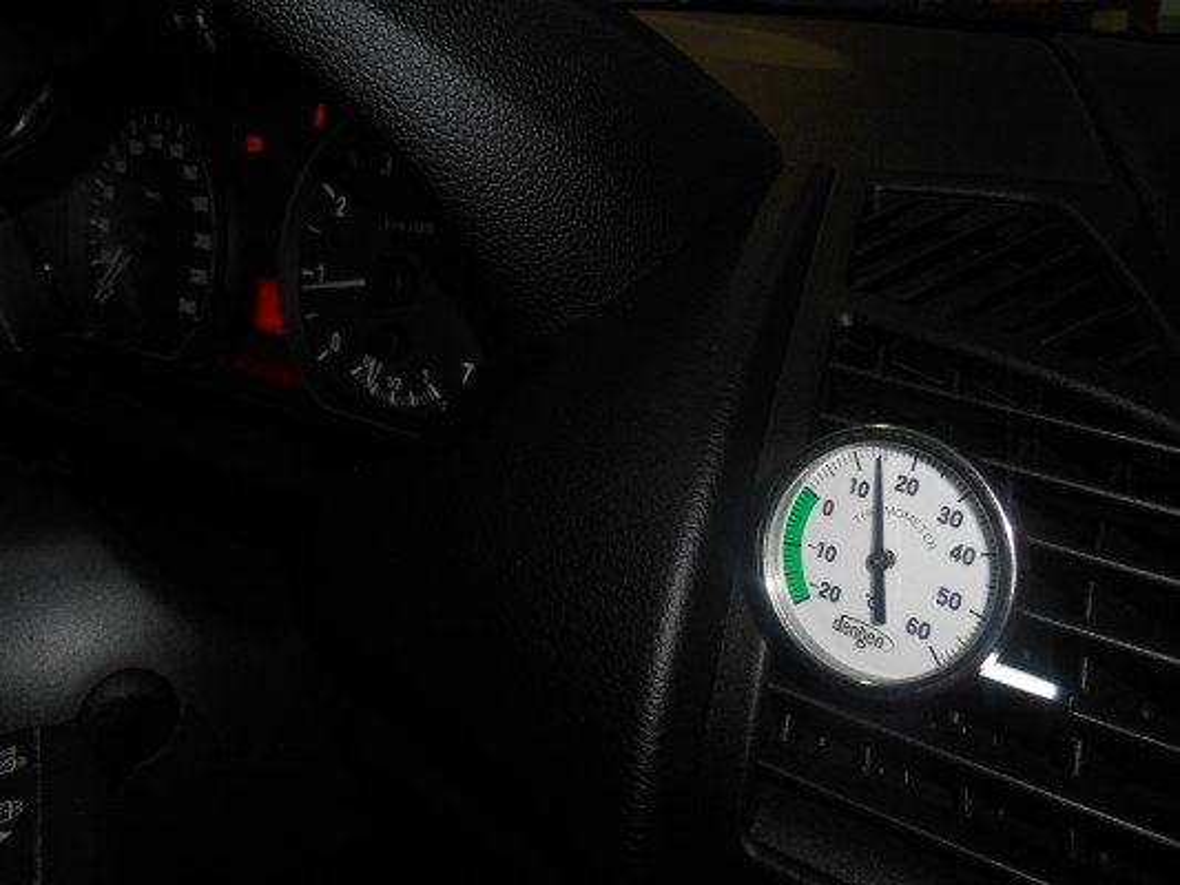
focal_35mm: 26
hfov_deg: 67.3
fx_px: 886
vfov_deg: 53.1
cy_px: 442
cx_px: 590
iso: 80
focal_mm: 4.7
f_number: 3.4
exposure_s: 1/25
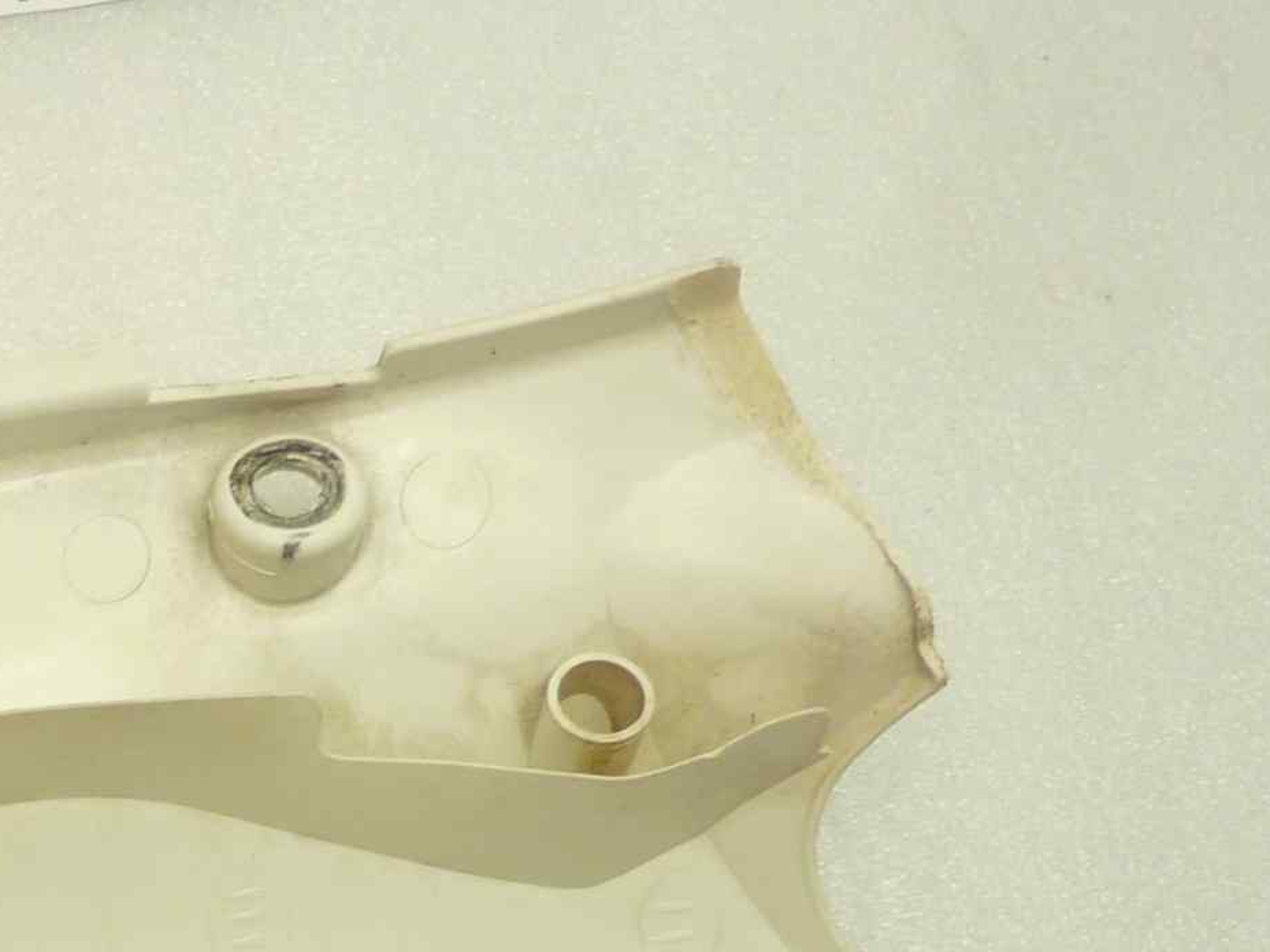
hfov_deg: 25.0
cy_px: 1050
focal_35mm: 69
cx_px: -315
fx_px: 2531
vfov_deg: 20.3
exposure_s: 1/20
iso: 80
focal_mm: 4.1
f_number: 3.3
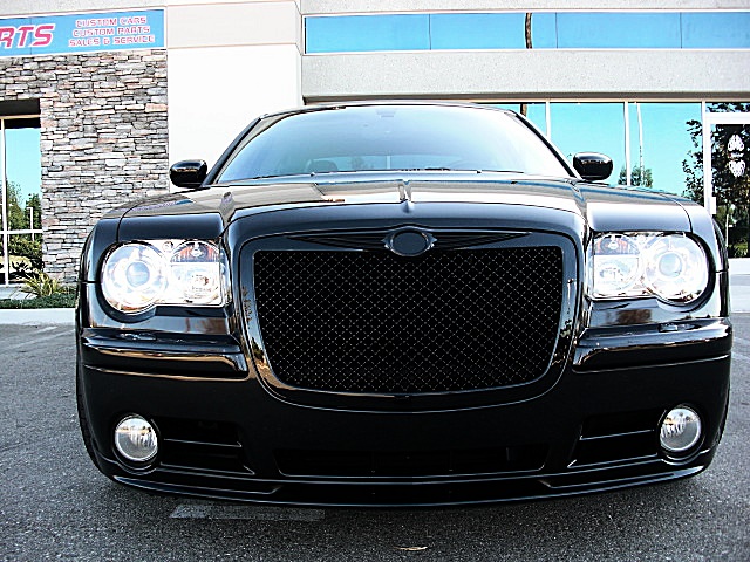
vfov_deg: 39.7
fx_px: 780
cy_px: 281
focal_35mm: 36
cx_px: 375
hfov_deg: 51.4
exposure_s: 1/60
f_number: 2.8
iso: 50
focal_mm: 6.3
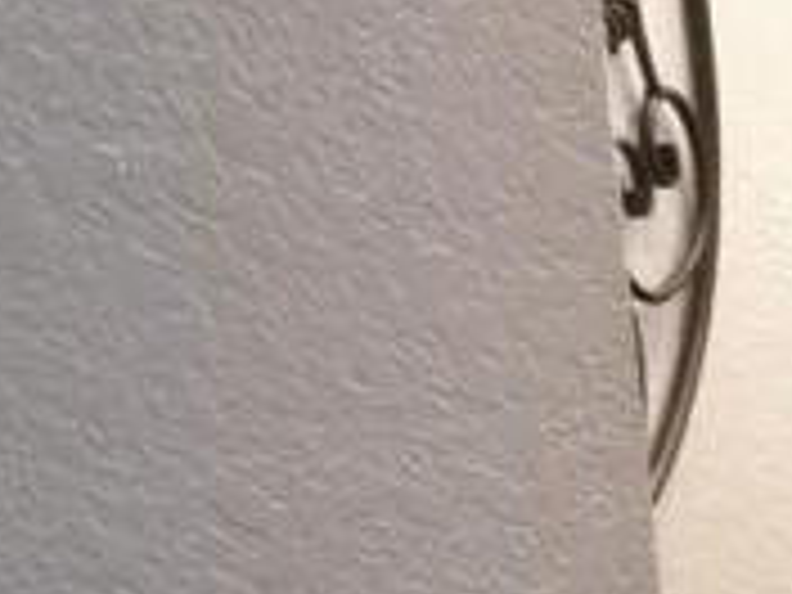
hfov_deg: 10.7
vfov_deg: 9.9
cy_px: 1134
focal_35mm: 140
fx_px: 3203
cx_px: 2232
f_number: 2
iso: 400
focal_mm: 5.1
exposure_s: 1/10
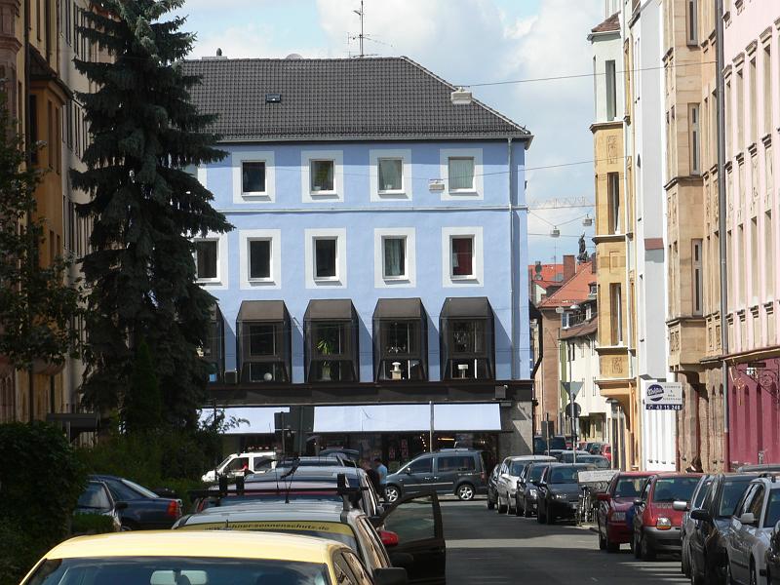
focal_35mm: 198
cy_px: 292
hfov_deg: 10.0
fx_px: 4462
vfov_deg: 7.5
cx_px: 390
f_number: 5.6
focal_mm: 32.9
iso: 80
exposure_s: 1/320
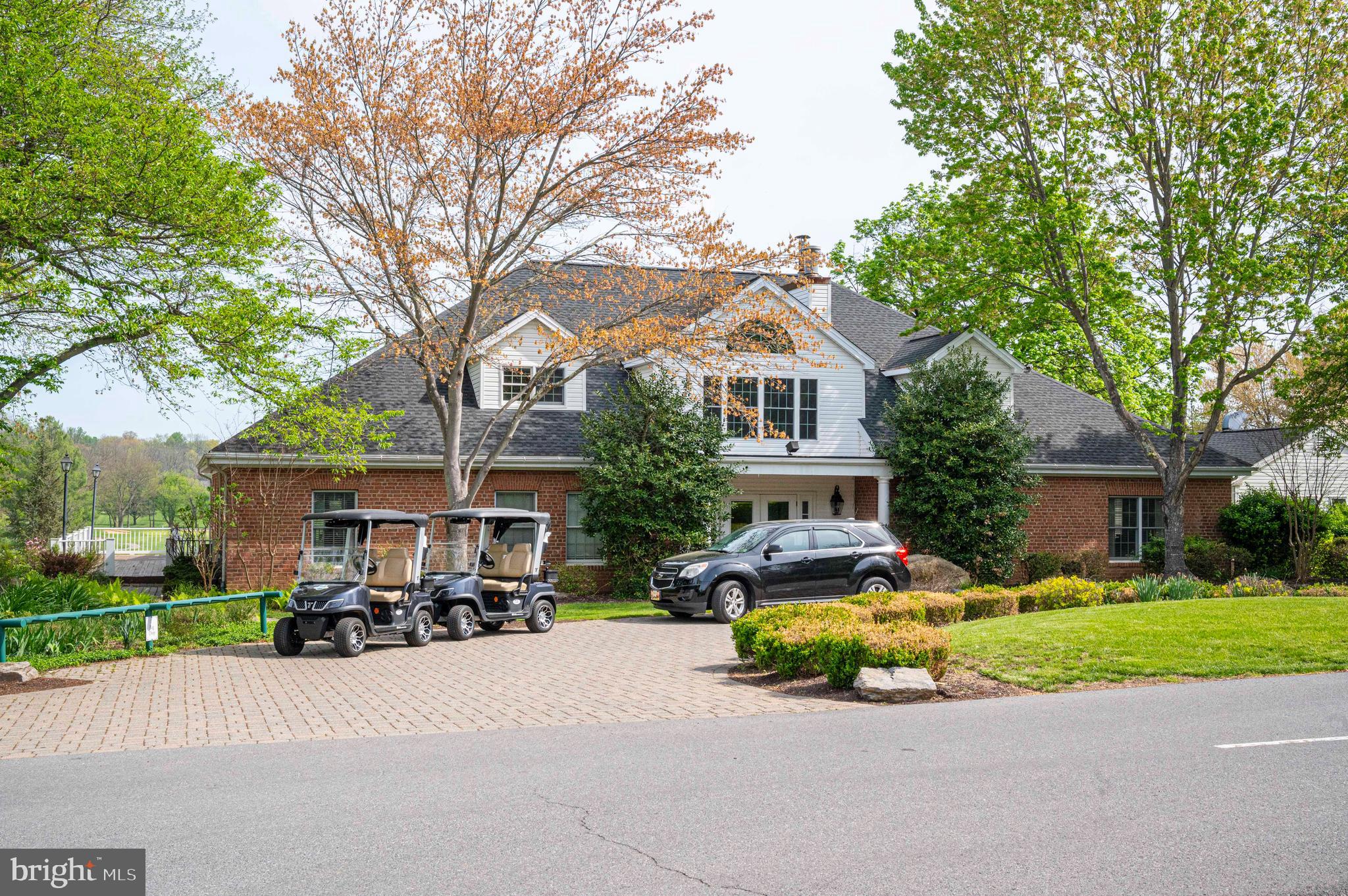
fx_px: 1497
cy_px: 448
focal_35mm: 40
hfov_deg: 48.5
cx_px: 674
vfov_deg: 33.3
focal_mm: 40
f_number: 13
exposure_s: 1/640
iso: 1000
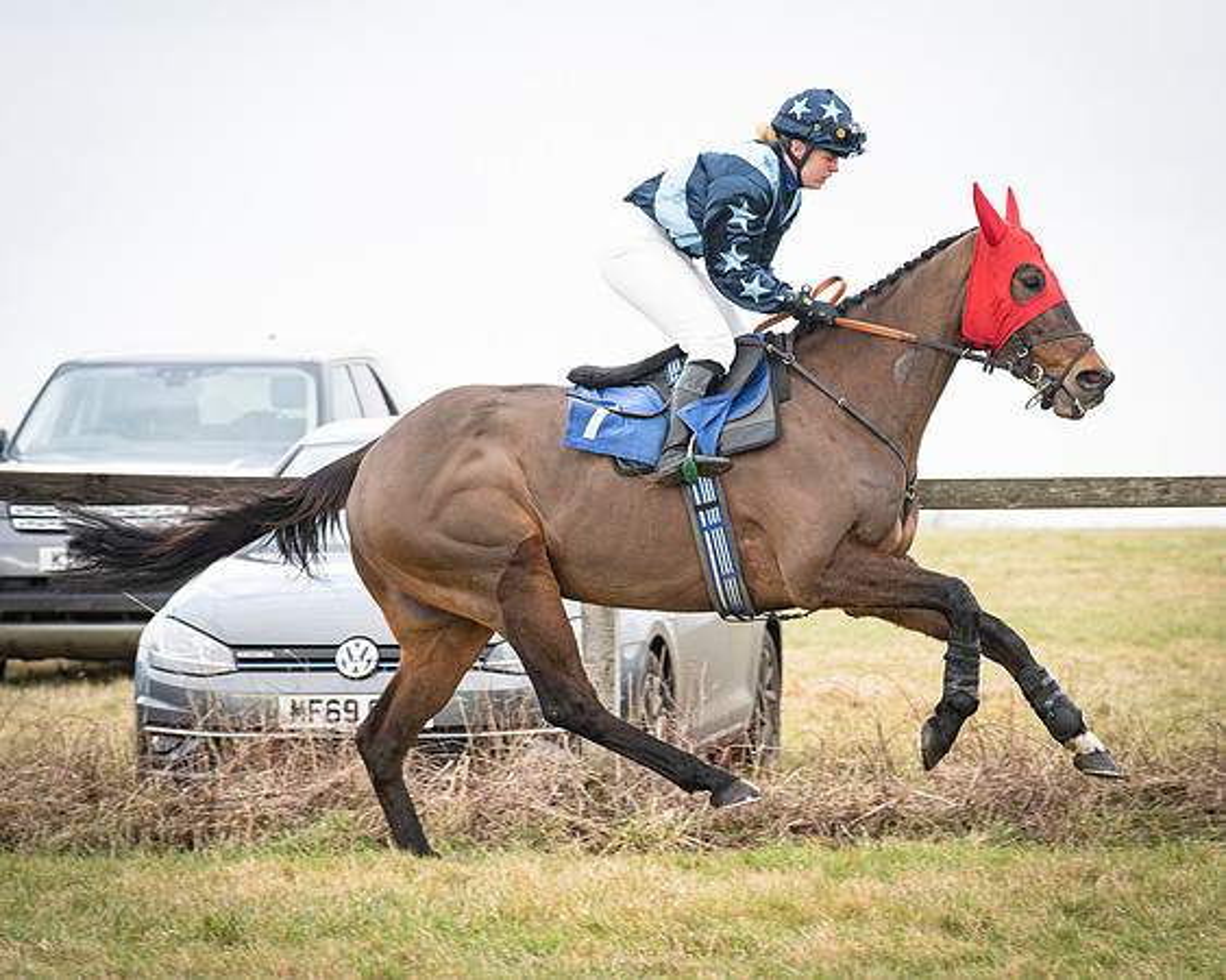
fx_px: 8037
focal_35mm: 222
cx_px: 723
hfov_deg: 8.7
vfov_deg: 7.0
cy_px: 478
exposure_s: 1/1000
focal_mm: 135
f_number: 4.5
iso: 500
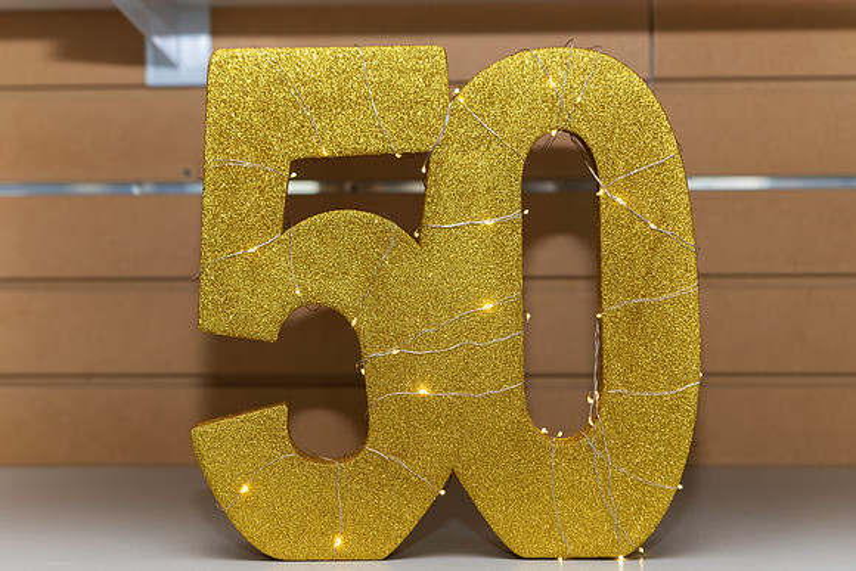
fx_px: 1963
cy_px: 248
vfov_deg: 16.5
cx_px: 369
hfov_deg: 24.6
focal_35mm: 83
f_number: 3.2
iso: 100
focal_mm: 65
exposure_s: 1/125
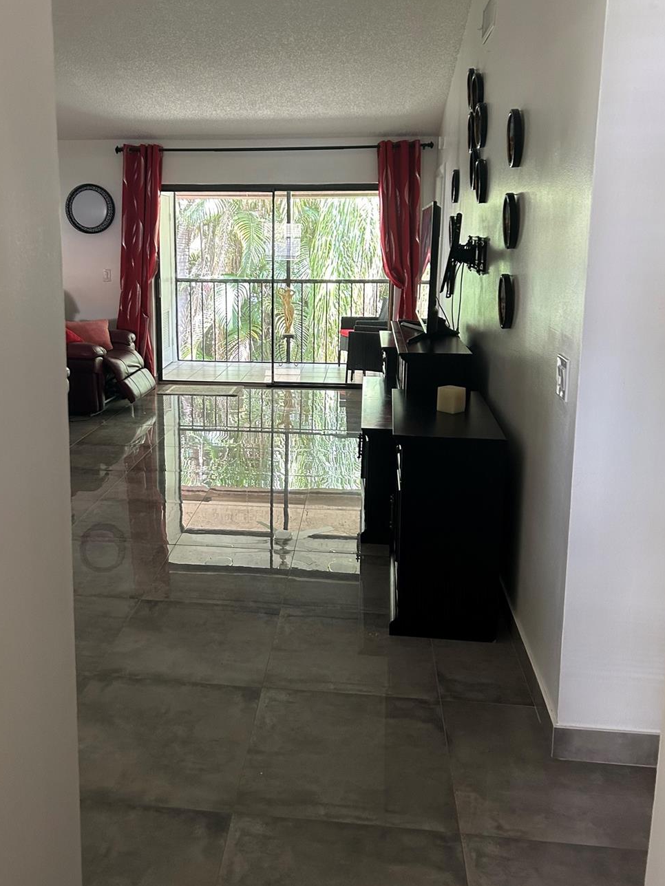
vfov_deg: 58.0
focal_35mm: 31
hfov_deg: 45.3
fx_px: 794
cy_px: 367
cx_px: 279
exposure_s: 1/60
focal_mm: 5.7
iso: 200
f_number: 1.5
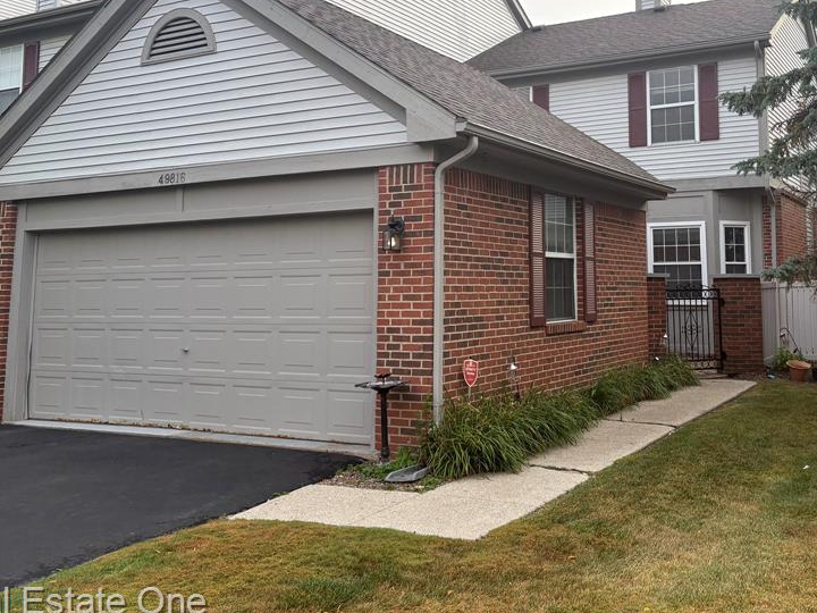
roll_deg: +0.3
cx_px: 508
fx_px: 873
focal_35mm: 37
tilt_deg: +6.0
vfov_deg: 38.1
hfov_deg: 49.7
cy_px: 192
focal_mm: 5.96
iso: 64
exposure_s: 1/392
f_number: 1.6
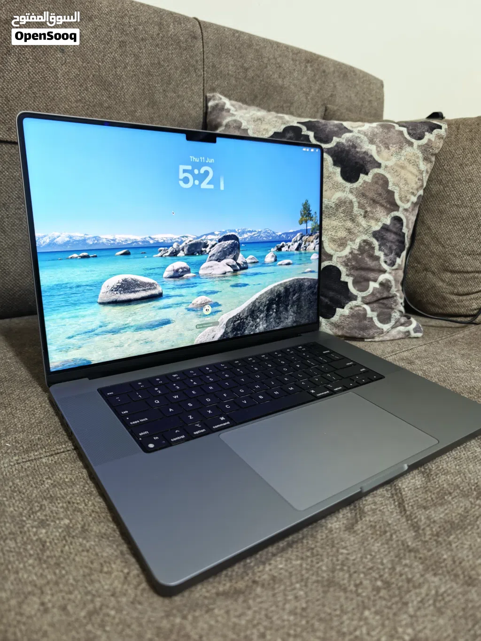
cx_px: 240
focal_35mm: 23
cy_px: 320
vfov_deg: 73.9
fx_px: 426
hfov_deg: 58.9
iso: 80
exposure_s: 1/50
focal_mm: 8.71
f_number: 1.67
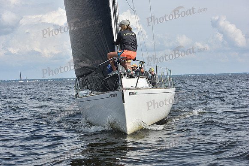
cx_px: 124
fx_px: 484
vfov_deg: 19.5
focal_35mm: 70
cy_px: 83
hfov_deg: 28.8
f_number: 8
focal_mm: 70
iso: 320
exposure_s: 1/1250
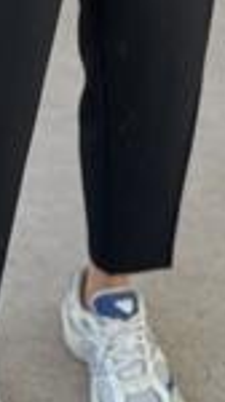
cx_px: 139
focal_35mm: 93
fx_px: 990
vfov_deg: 19.7
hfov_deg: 13.0
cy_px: -210
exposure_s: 1/100
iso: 160
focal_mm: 6.76
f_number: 1.78
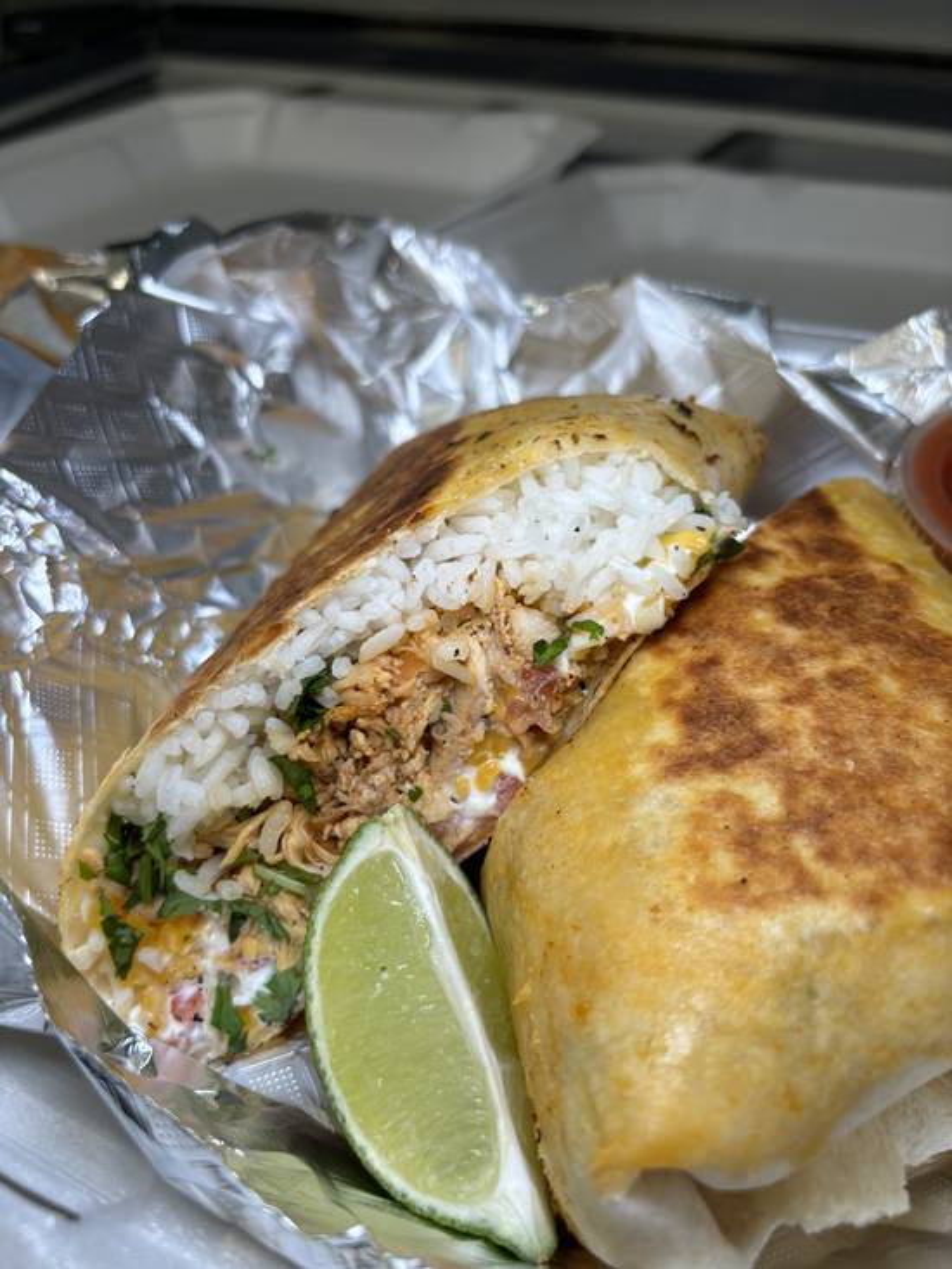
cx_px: 476
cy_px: 634
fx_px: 953
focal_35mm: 26
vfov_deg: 67.3
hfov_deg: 53.1
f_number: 1.6
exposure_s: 1/430
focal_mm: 5.96
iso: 50
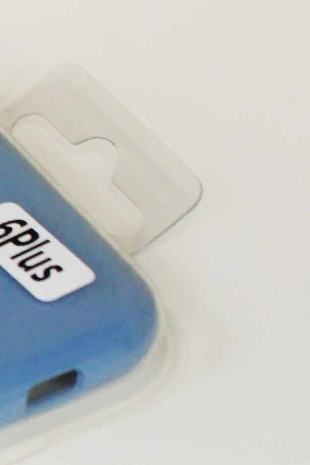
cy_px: 363
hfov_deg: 6.2
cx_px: -399
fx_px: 2764
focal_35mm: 214
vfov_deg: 9.6
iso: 1600
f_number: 5.6
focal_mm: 35
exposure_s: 1/160
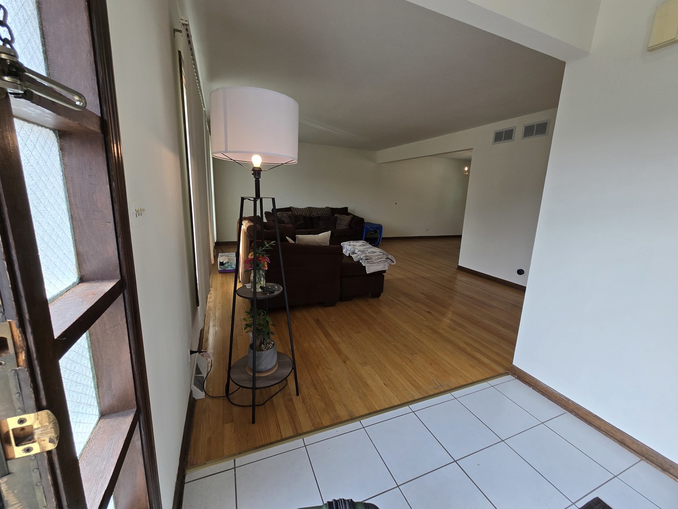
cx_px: 339
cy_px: 254
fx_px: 255
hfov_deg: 106.2
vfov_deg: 89.9
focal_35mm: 13
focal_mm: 2.2
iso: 50
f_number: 2.2
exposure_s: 1/175
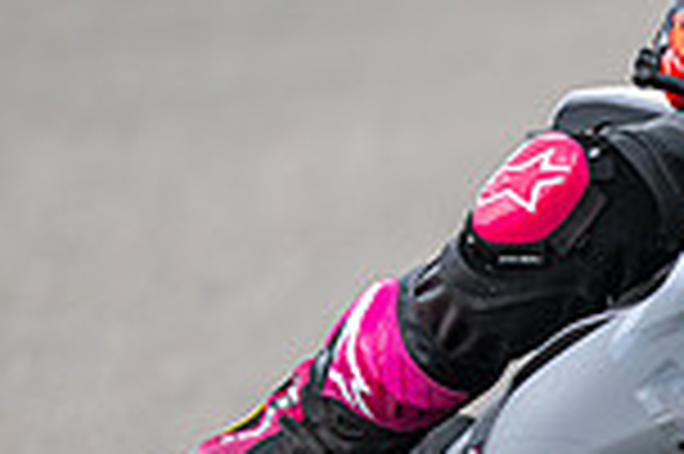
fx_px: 43576
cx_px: 940
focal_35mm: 2296
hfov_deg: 0.9
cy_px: 380
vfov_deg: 0.6
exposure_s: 1/1250
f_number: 6.3
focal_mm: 600
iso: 1100
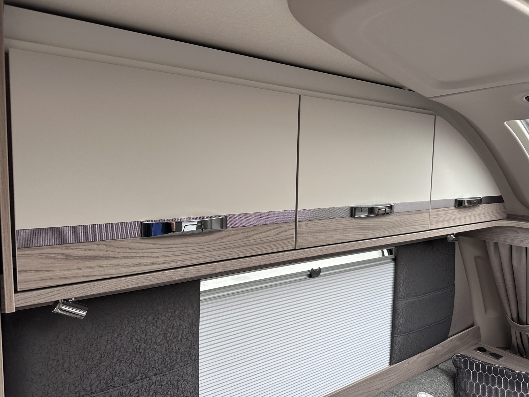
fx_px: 367
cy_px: 198
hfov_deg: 71.6
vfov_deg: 56.8
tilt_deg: -1.7
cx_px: 264
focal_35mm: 24
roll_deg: -0.6
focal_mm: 6.86
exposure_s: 1/121
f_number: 1.78
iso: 200
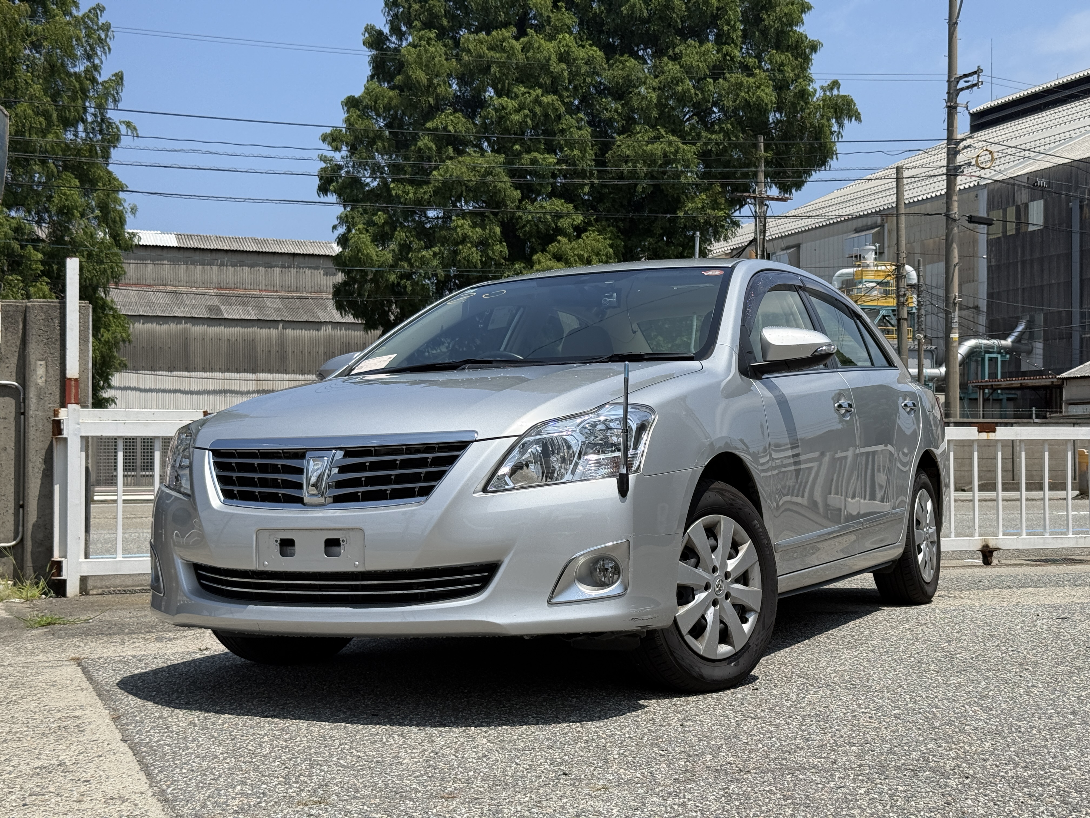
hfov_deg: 39.7
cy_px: 409
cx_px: 545
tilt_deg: +1.5
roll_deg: -0.5
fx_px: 1511
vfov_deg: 30.3
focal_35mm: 48
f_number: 1.78
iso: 64
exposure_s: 1/6024
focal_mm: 6.76
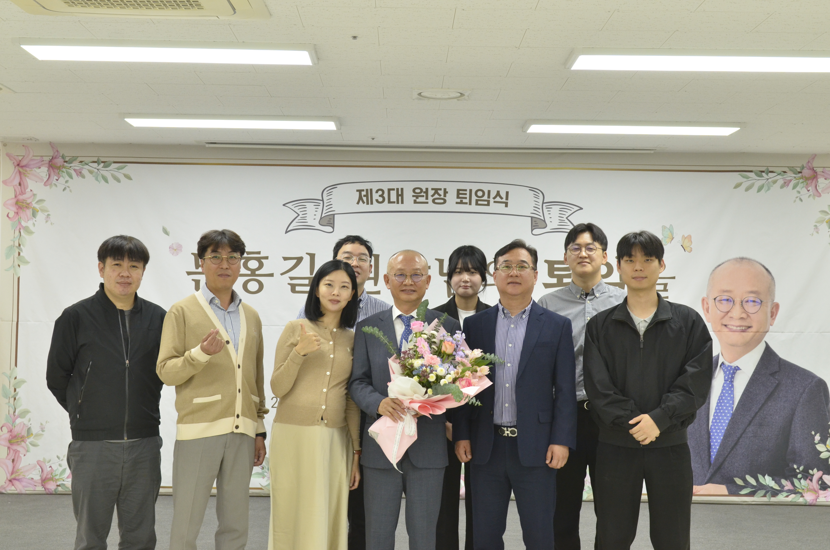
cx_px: 415
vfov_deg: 28.0
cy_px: 275
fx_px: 1104
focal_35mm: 48
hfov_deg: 41.2
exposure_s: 1/125
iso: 1250
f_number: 5.6
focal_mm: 32
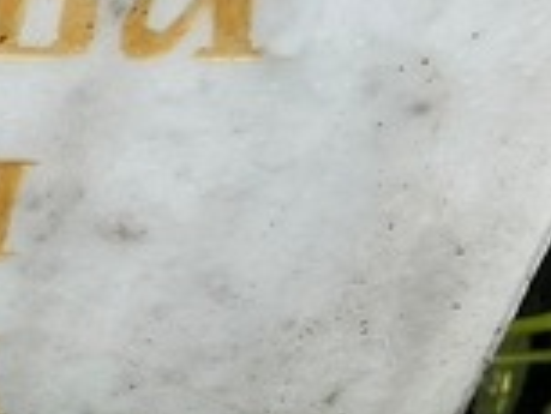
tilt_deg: -49.2
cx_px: -601
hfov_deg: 12.5
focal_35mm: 136
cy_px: 270
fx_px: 2166
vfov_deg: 10.9
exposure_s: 1/438
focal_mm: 5.7
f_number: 1.5
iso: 50
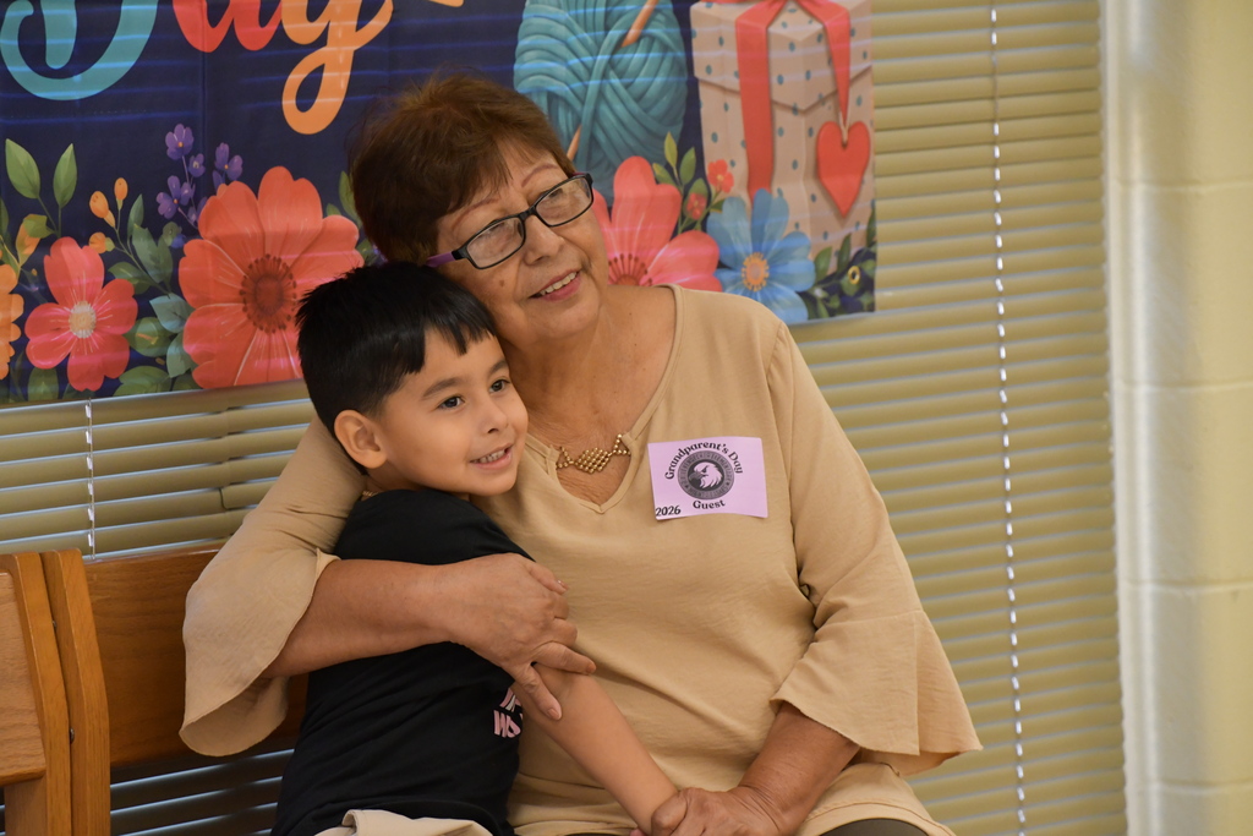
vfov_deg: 7.3
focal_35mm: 187
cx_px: 626
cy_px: 418
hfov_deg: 11.0
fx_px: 6509
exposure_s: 1/80
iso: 2500
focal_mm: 125
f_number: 6
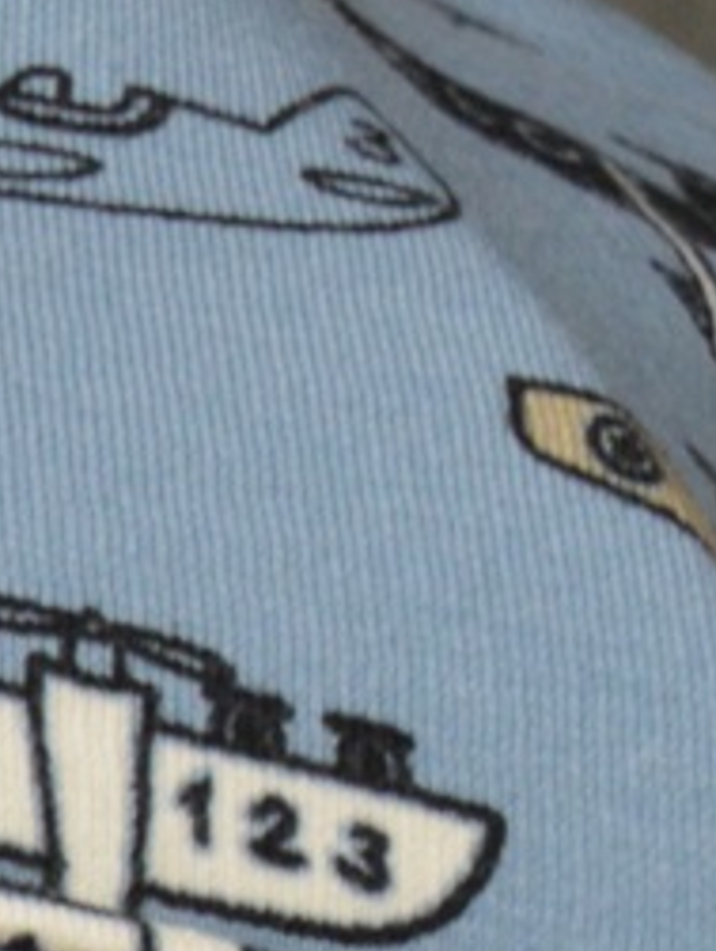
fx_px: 14222
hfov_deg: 2.9
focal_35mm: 517
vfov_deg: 3.7
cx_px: -663
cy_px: 2811
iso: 800
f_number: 6.3
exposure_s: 1/160
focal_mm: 50
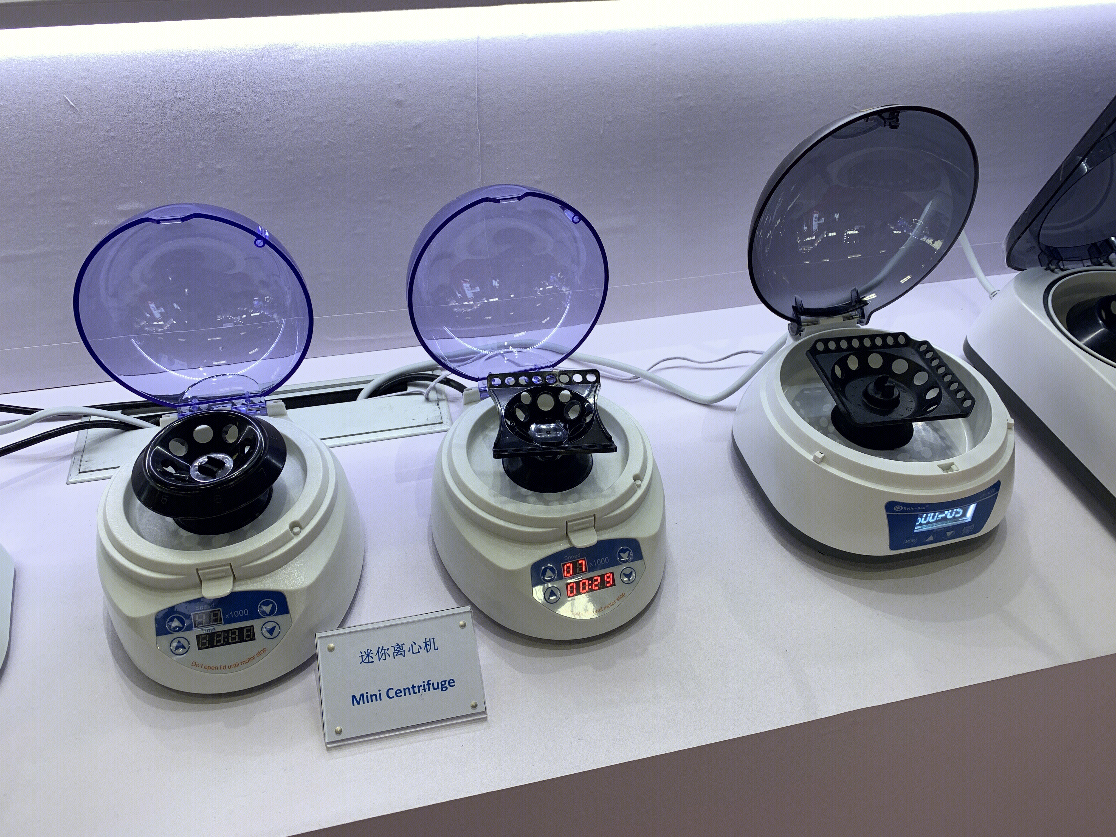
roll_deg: -2.8
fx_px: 838
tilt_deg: -41.6
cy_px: 418
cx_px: 558
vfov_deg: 53.1
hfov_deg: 67.3
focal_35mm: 26
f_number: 1.8
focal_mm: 4.25
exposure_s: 1/100
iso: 40
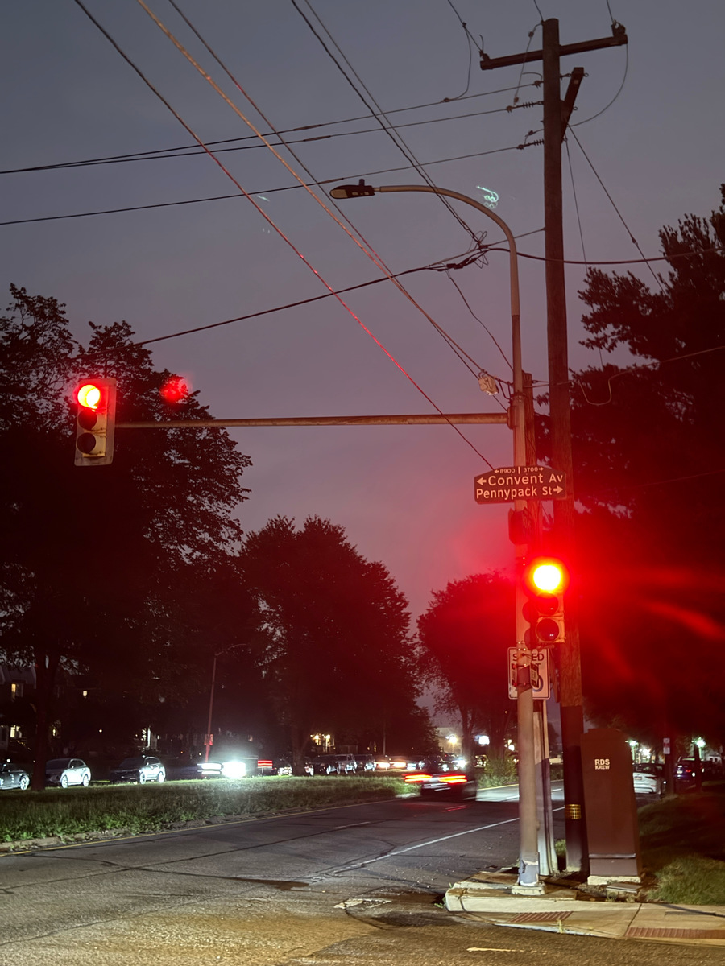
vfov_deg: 39.7
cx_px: 362
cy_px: 483
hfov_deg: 30.3
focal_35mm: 48
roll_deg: -0.2
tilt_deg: +11.1
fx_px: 1340
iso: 400
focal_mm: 6.76
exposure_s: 1/5
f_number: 1.78
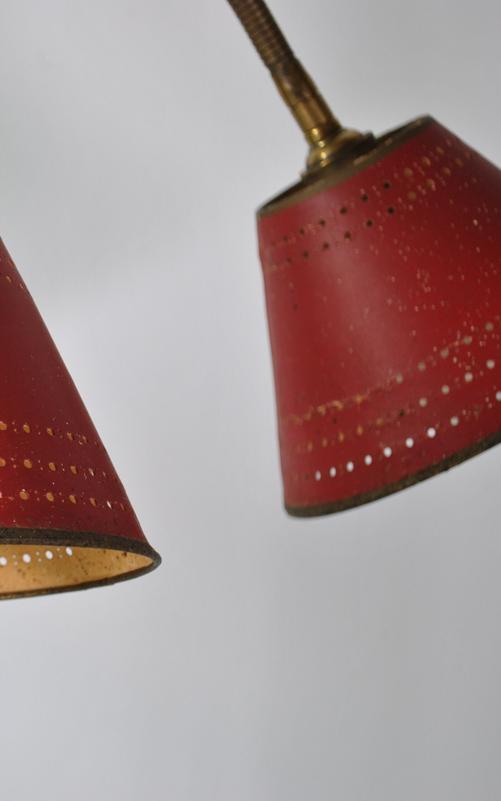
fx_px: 2769
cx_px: -80
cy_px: 403
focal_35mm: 127
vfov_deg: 16.5
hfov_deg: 10.2
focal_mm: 55
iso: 200
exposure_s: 1/80
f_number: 5.6
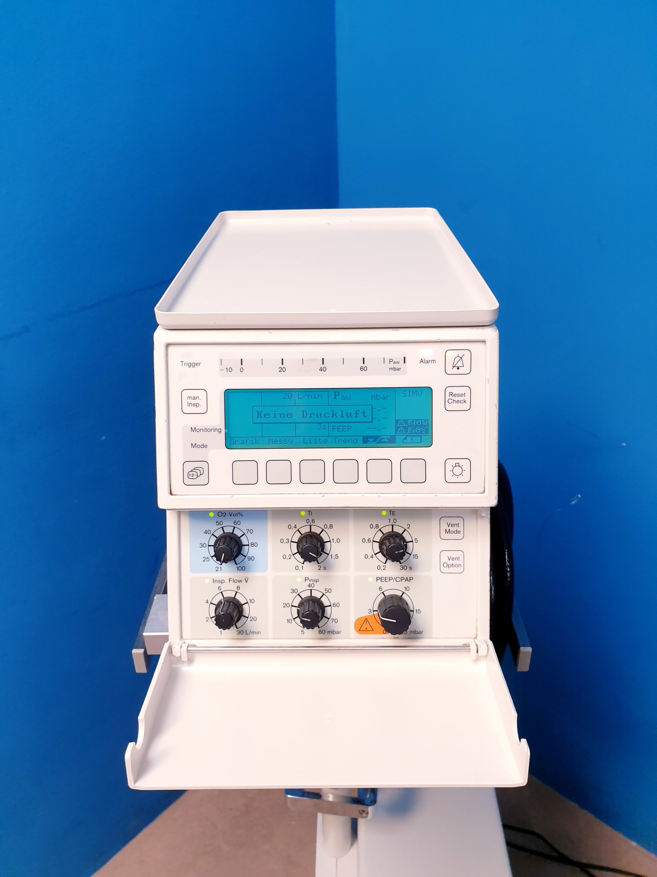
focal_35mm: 26
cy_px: 438
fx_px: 658
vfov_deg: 67.3
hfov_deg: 53.1
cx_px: 328
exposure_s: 1/50
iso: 160
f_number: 2.4
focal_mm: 4.3
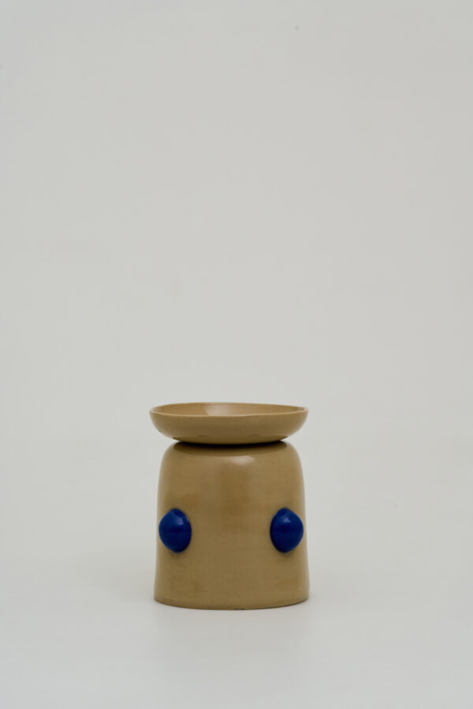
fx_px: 1774
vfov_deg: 22.6
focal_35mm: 90
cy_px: 354
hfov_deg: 15.2
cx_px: 236
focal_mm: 90
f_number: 11
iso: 500
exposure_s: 1/100
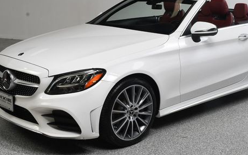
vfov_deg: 22.7
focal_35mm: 57
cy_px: 66
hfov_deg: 35.6
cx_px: 146
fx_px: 385
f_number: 13
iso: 100
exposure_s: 1/160
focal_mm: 27
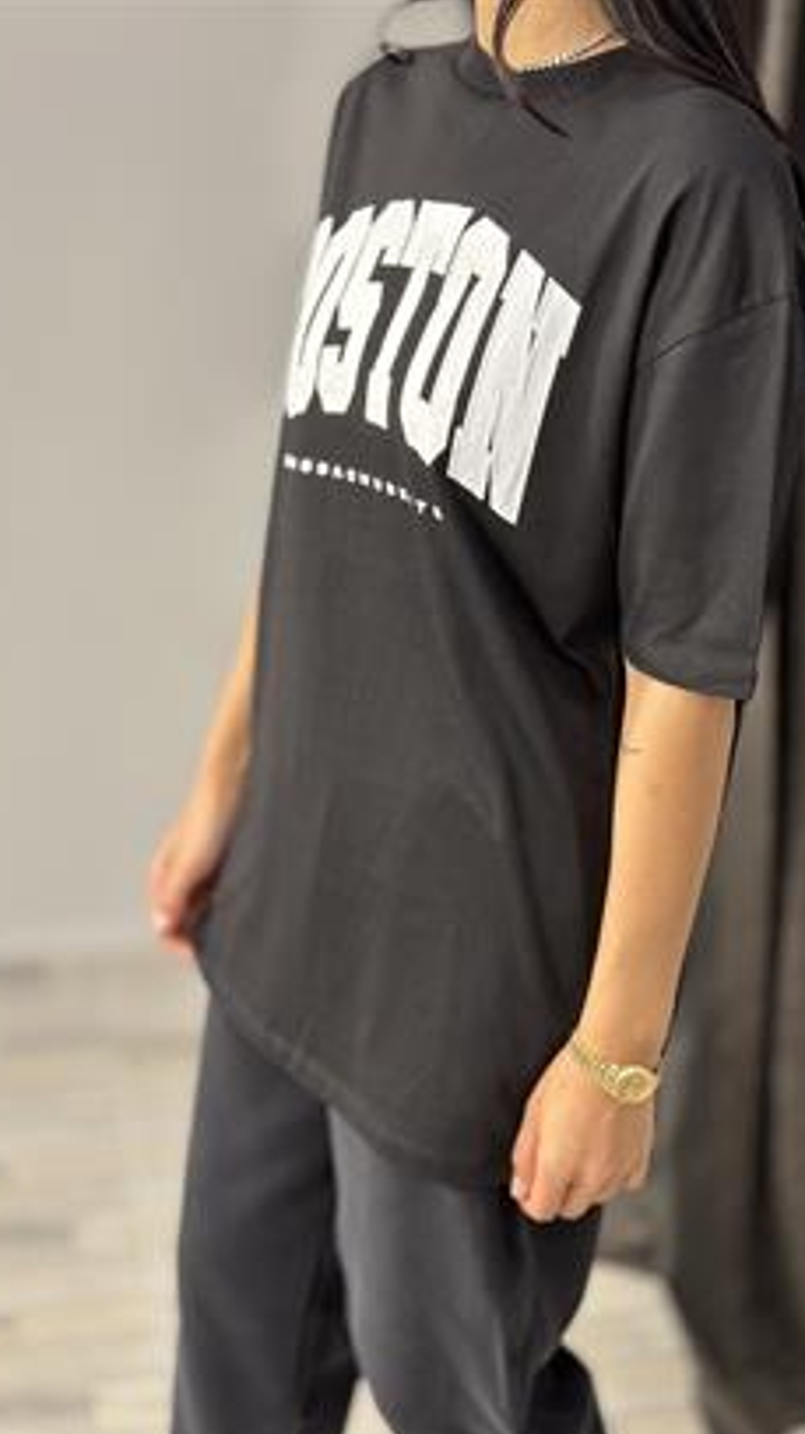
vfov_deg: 39.2
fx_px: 2015
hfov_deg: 22.6
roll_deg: -2.4
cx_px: 443
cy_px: 722
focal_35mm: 53
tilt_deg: -21.5
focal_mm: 6.86
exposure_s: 1/50
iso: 100
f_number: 1.78
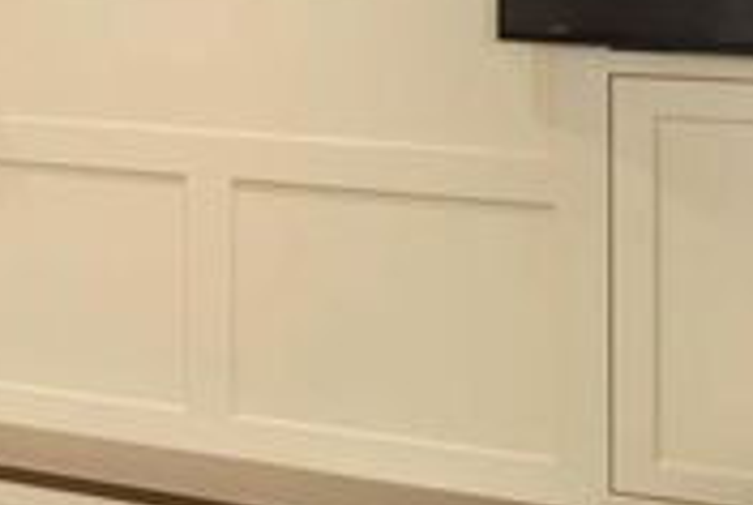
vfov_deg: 14.8
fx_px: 1949
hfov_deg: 14.9
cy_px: 199
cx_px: -993
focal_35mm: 93
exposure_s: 1/40
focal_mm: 16
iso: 200
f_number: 11
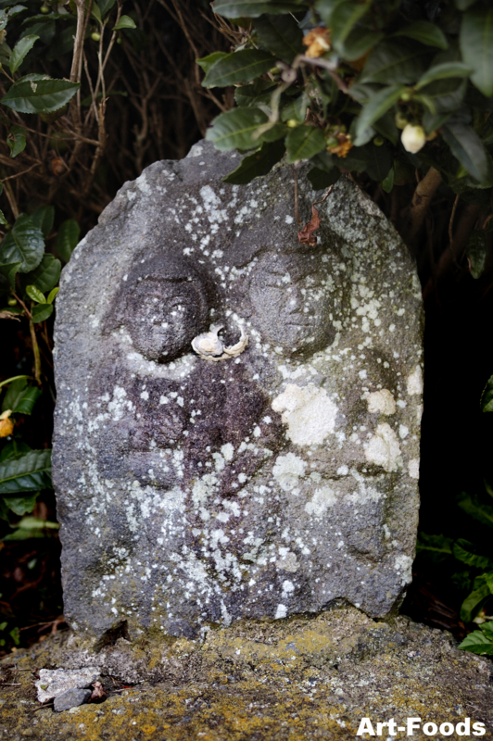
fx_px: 1080
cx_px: 246
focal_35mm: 52
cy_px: 370
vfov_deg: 37.9
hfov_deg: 25.7
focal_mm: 35
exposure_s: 1/400
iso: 200
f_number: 2.8
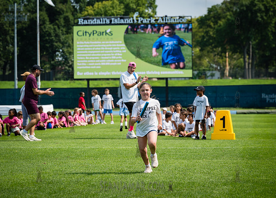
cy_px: 105
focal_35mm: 137
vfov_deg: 10.5
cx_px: 141
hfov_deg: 14.6
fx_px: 1080
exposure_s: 1/500
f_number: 5
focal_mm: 123
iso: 100
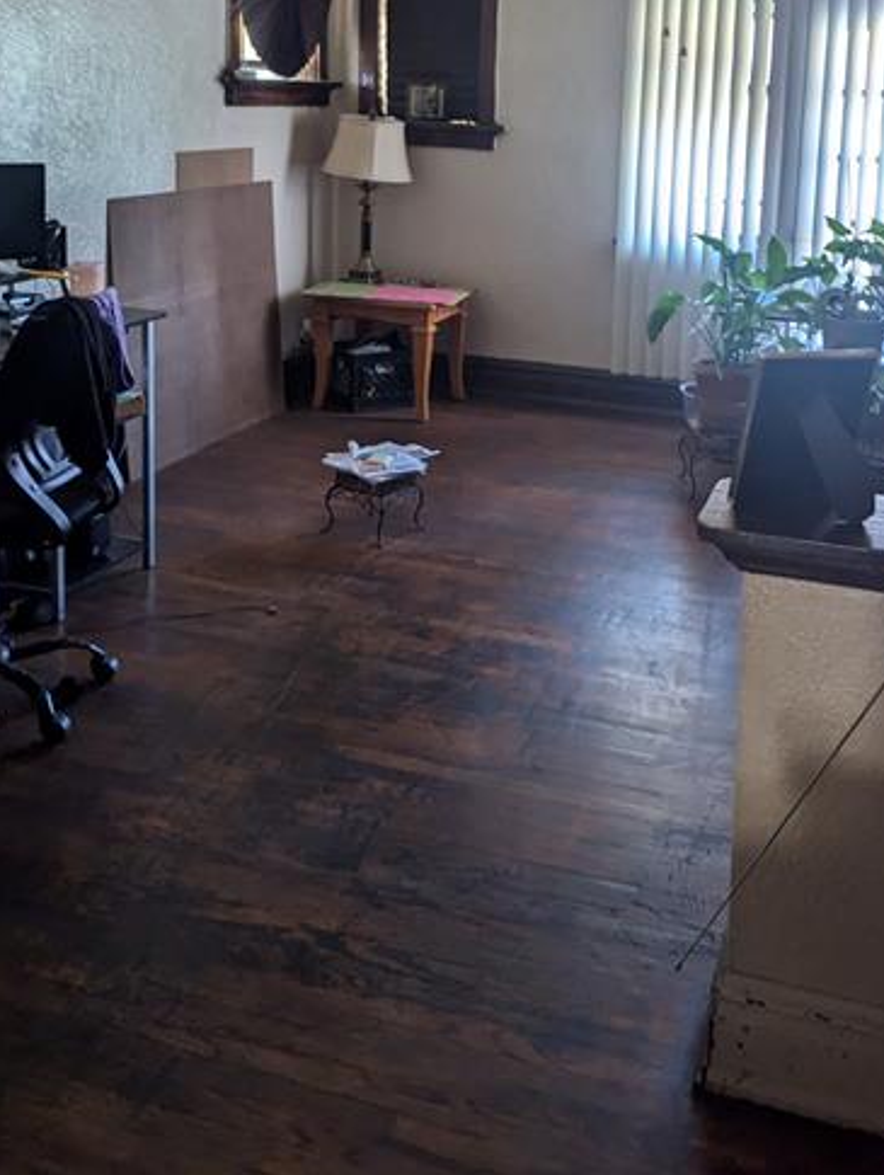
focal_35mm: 38
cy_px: 264
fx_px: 1291
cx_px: 496
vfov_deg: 46.8
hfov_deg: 37.7
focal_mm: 6.81
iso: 586
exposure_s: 1/96.3
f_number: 1.85
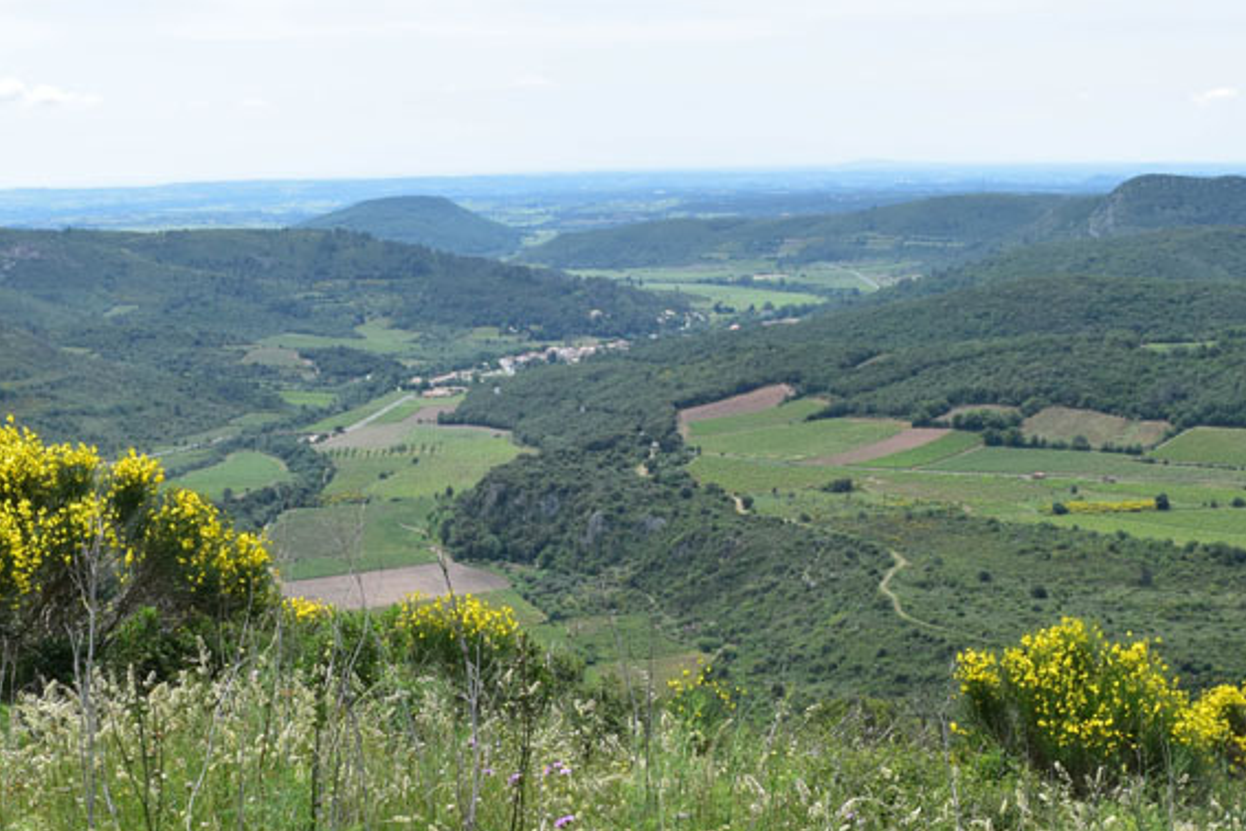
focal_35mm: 61
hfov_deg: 32.9
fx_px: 2107
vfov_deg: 21.9
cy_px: 694
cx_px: 675
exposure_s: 1/320
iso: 400
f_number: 13
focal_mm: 23
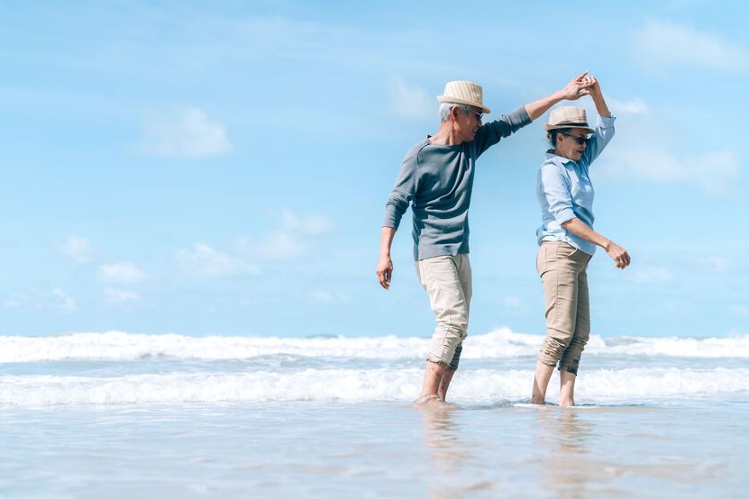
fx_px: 1061
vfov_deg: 26.5
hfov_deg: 38.9
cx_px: 373
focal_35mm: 51
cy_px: 252
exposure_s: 1/2500
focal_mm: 50
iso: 100
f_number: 2.8
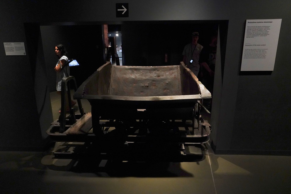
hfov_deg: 73.7
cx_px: 146
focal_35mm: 24
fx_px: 194
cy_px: 97
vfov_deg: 53.1
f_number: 5
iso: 6400
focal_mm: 24
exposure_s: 1/80
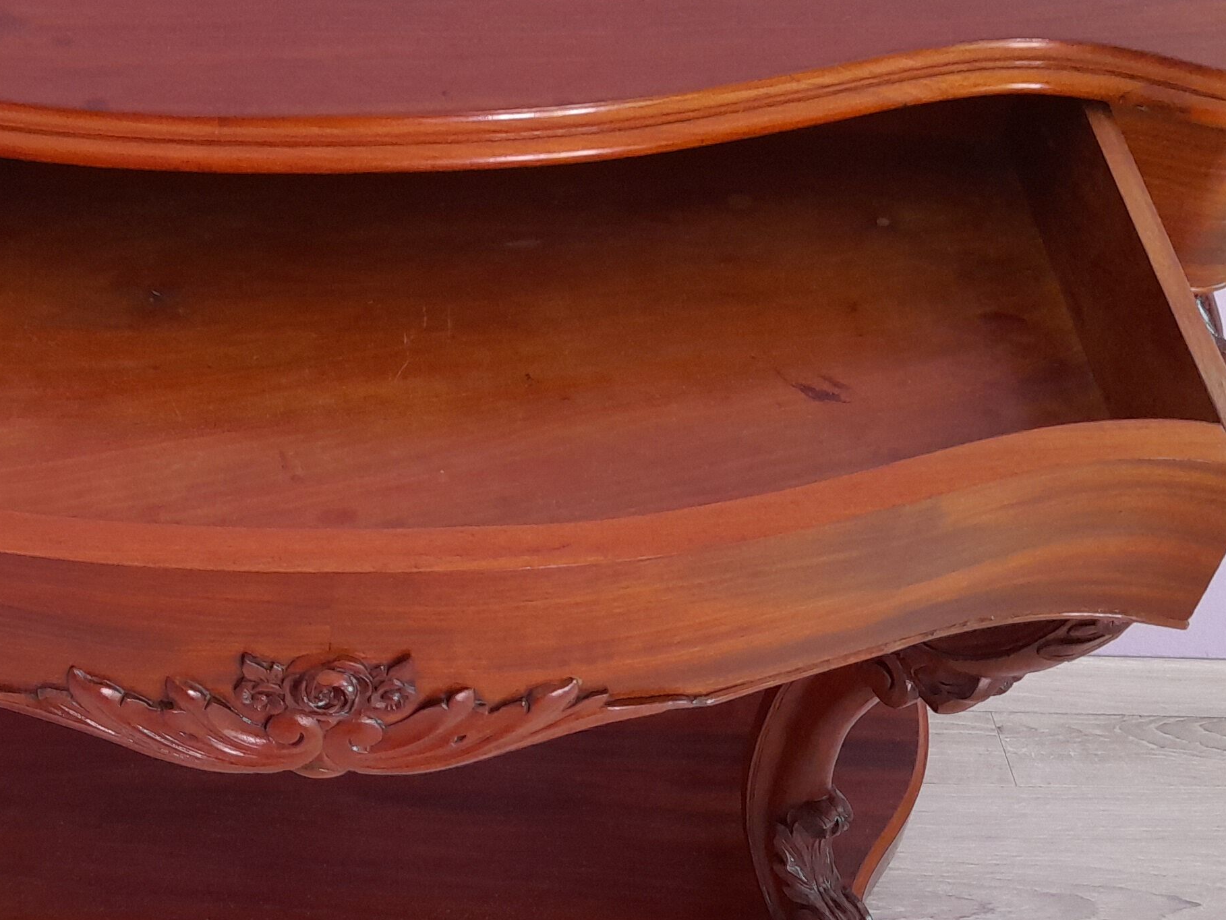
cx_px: 251
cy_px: 499
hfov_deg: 33.9
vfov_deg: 26.6
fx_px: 1948
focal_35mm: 55
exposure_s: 1/40
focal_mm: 4.6
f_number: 2
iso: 250
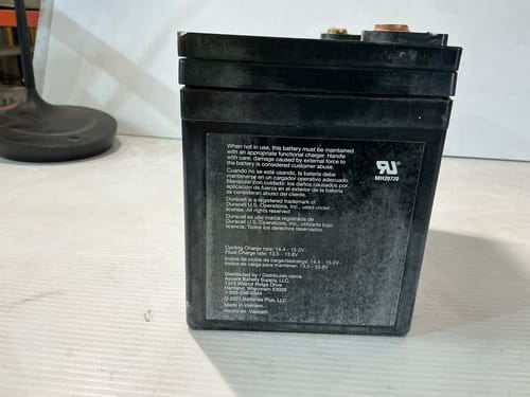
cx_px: 265
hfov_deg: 63.4
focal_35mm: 28
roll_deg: -3.2
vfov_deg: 49.7
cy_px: 198
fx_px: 429
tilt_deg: -21.3
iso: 50
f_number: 1.8
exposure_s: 1/50
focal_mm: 3
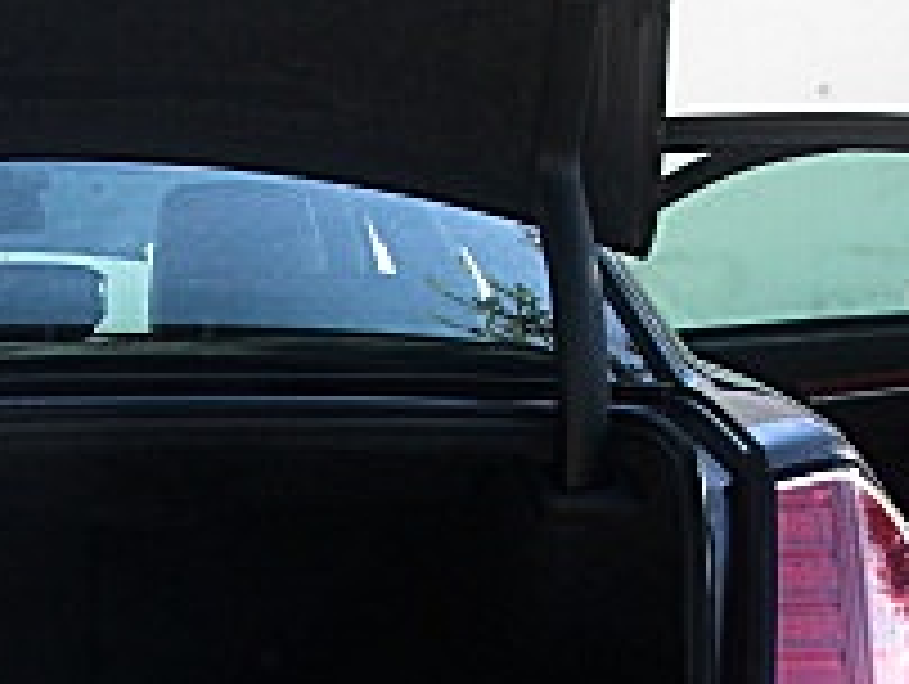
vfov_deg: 12.9
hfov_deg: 16.8
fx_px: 2997
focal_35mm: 114
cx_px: -27
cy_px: 639
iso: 50
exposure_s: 1/125
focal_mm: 6.3
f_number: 2.8
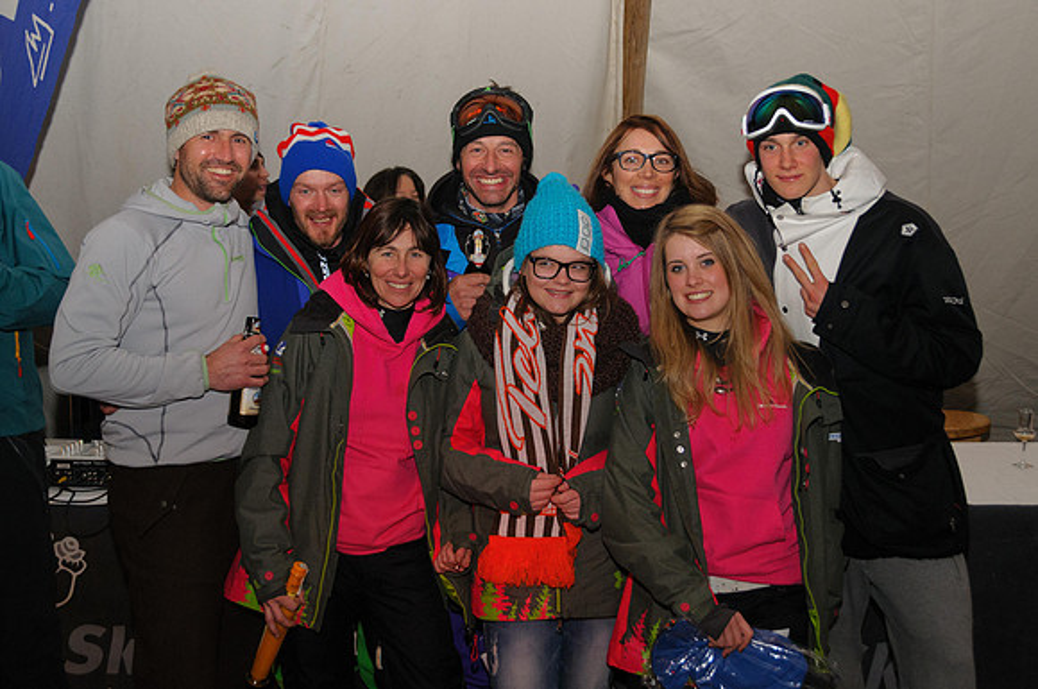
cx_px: 519
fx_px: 1123
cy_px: 344
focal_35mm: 39
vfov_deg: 34.1
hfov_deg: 49.6
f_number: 4
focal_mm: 26
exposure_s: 1/50
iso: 800
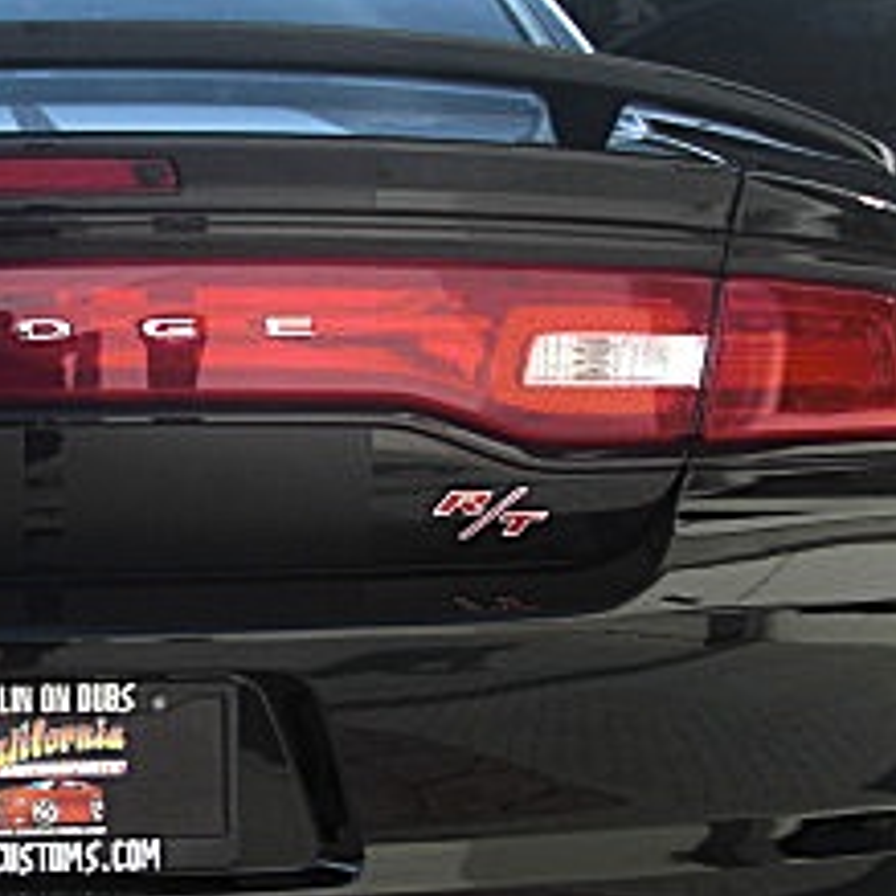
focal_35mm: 93
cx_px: -16
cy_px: 577
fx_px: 2723
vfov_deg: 18.6
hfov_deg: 18.2
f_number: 2.8
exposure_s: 1/250
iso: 50
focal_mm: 6.3
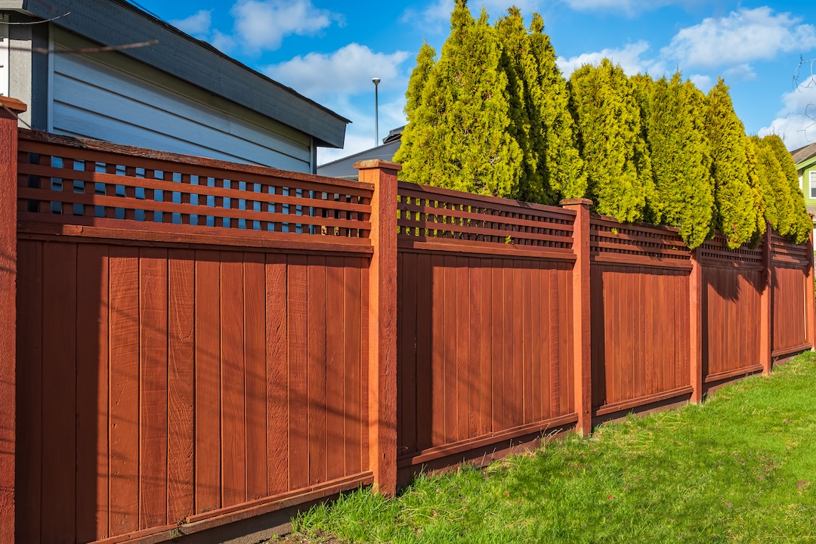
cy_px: 272
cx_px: 408
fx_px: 793
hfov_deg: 54.4
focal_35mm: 35
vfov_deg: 37.9
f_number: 8
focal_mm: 23
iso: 100
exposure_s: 1/125
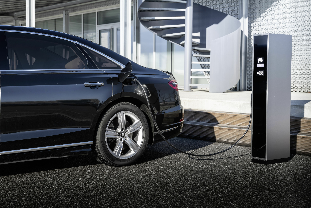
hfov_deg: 31.9
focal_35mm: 63
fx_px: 544
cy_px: 104
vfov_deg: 21.6
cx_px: 156
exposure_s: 1/100
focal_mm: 63
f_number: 7.1
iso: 200
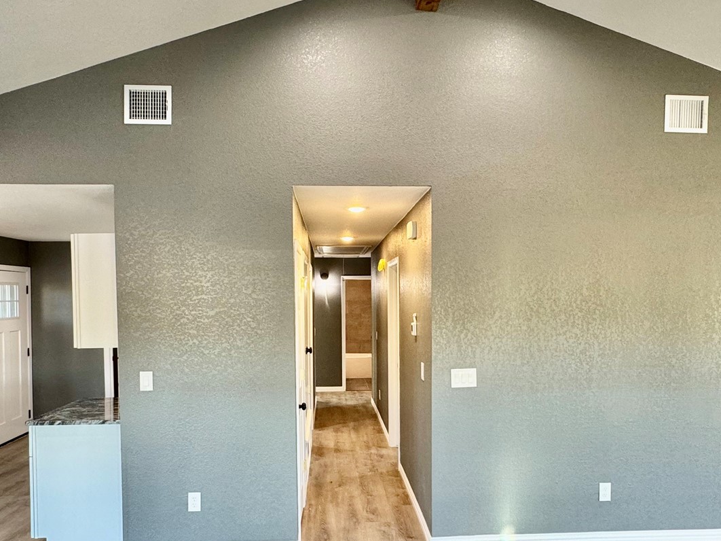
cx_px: 358
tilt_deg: -1.6
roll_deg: +0.4
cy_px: 311
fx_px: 562
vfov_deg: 51.1
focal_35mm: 27
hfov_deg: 65.3
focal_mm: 2.22
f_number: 2.2
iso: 160
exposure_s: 1/60
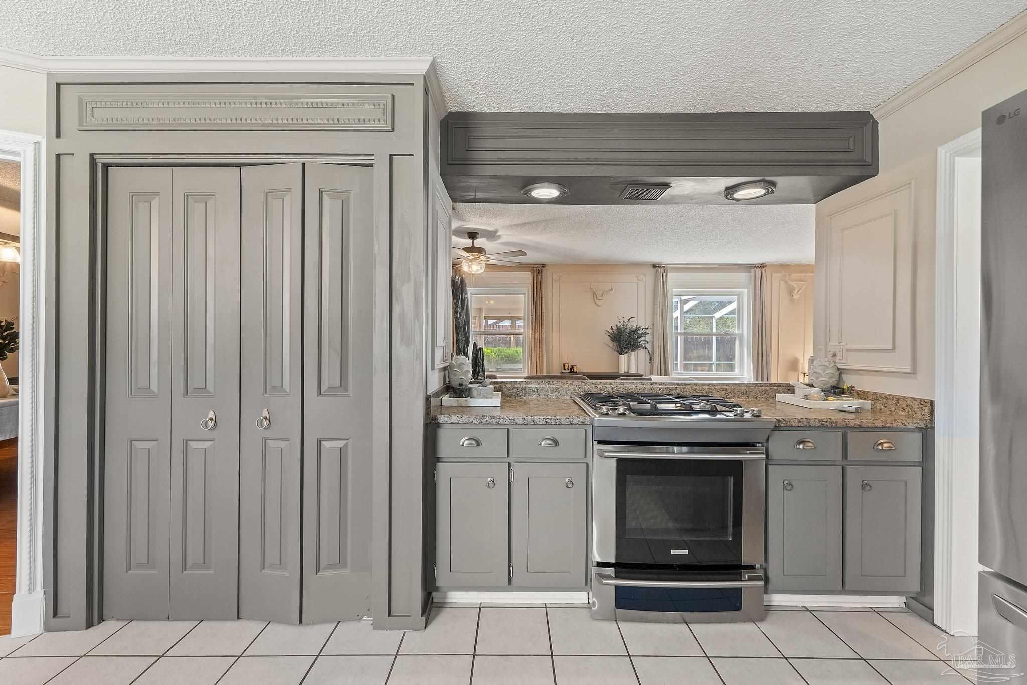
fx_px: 428
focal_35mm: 15
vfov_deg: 77.3
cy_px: 342
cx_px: 514
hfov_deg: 100.4
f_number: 8
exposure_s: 1/1.67
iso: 400
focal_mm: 10
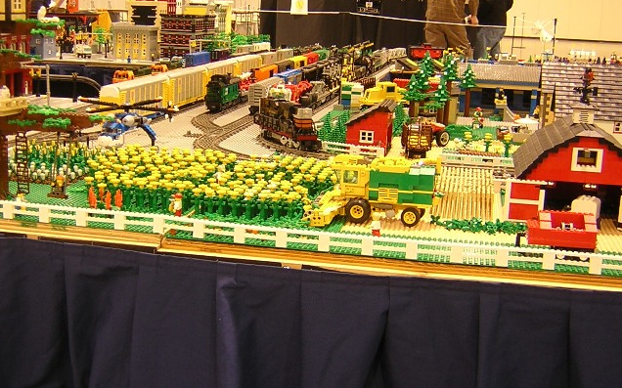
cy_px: 159
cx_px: 281
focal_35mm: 48
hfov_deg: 41.8
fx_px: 813
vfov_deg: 26.8
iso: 100
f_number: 2.6
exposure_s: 1/5.9
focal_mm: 4.7
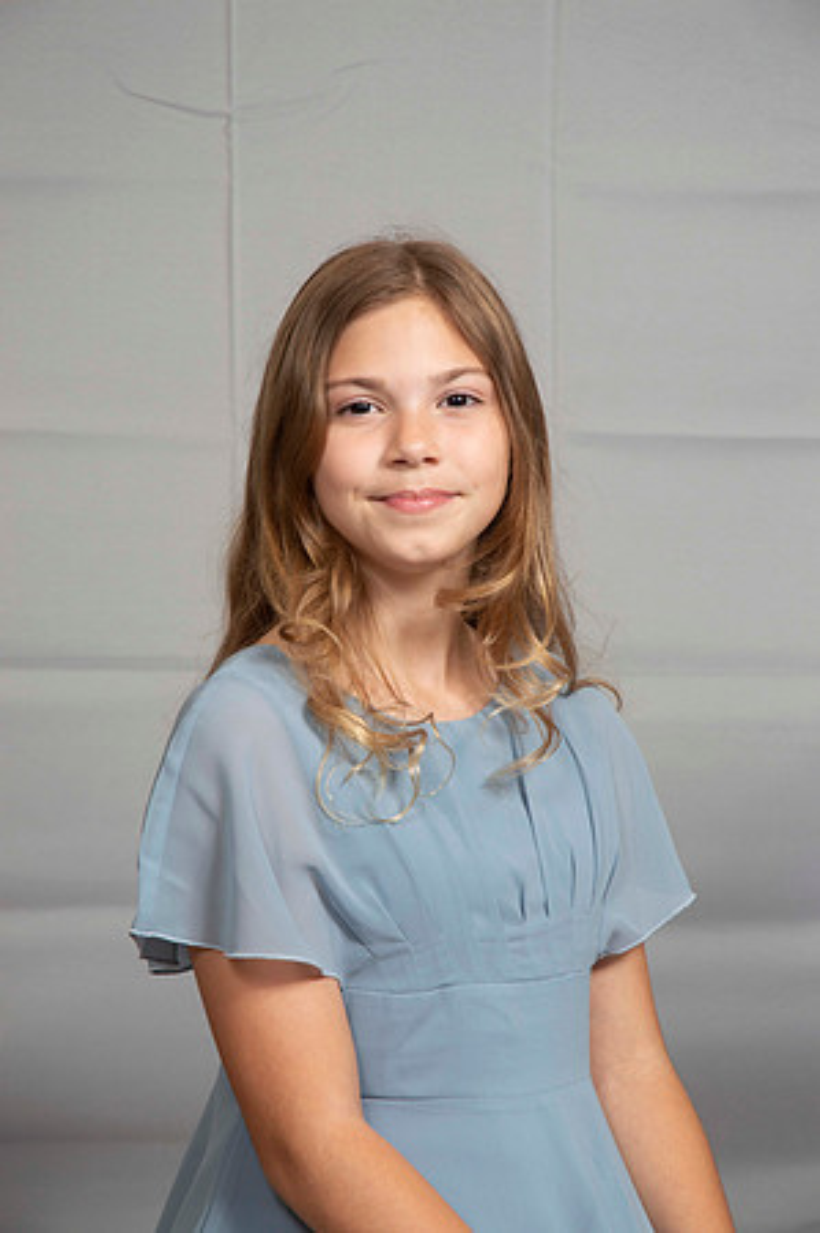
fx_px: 3596
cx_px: 410
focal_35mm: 105
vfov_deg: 19.5
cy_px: 616
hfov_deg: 13.0
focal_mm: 70
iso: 100
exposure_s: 1/60
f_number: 6.3
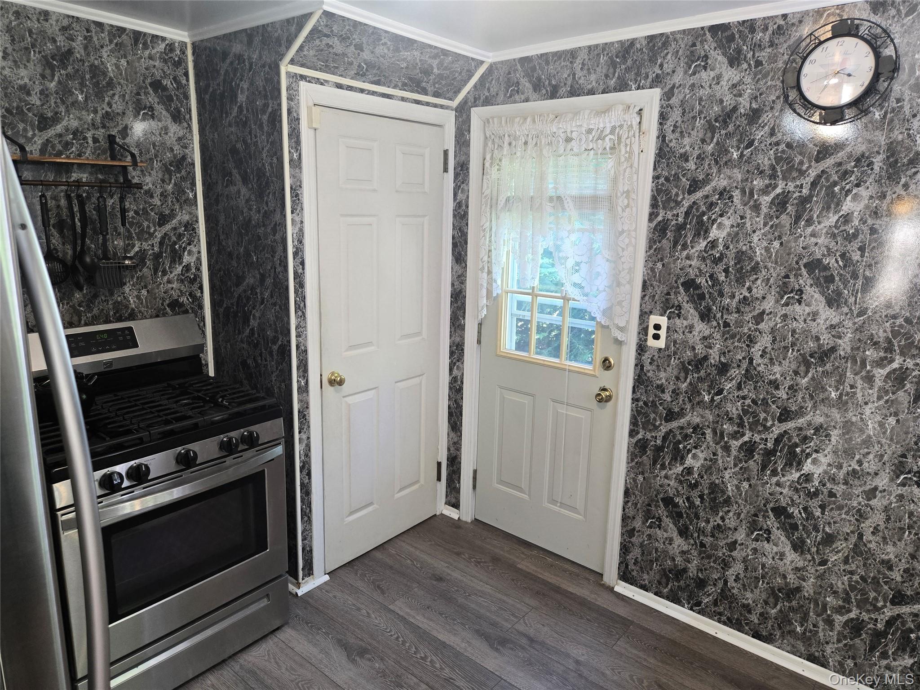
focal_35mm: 23
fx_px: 611
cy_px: 345
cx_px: 460
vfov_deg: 58.9
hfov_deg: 73.9
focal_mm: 5.4
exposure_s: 1/120
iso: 320
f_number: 1.8
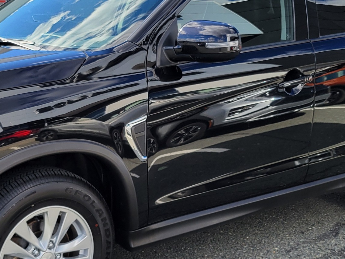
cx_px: 109
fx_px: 658
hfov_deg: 29.1
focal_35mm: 66
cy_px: 139
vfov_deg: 22.2
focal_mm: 5.4
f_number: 1.8
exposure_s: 1/807
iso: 40
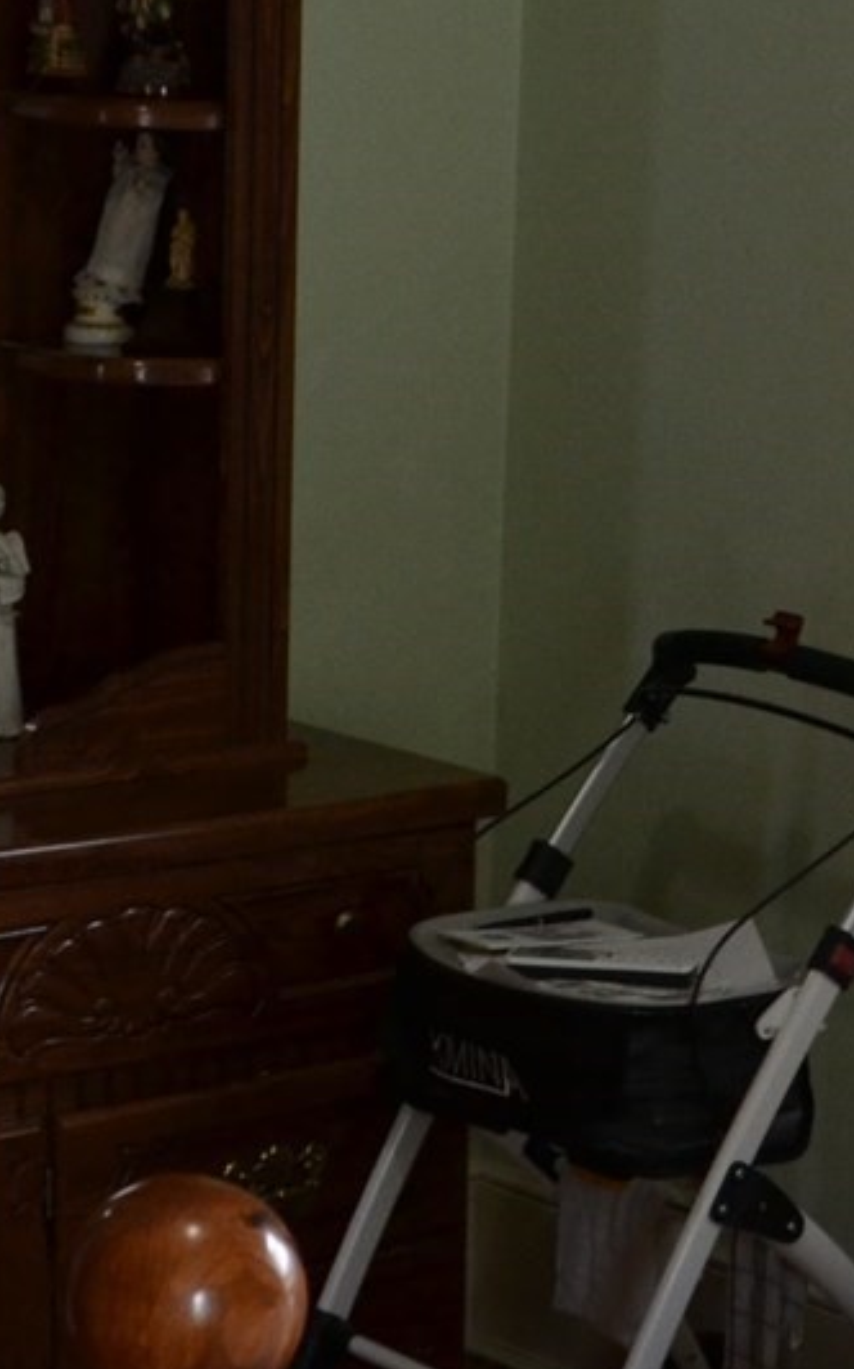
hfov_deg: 12.2
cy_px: 755
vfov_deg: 19.6
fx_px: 3952
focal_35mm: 106
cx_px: 828
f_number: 4.5
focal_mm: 18
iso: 400
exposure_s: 1/80
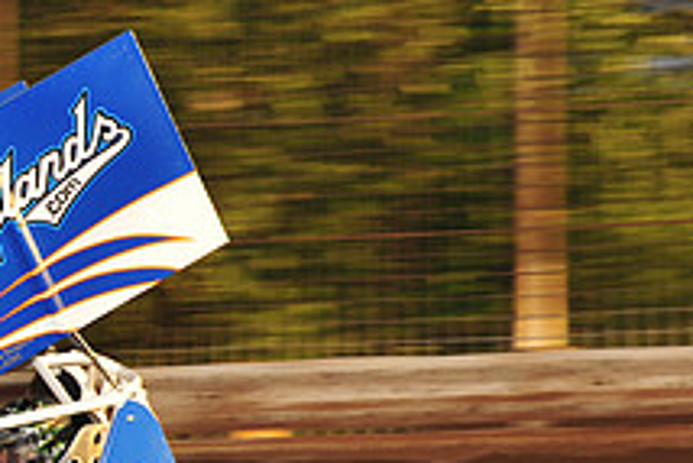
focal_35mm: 249
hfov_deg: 8.2
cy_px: 431
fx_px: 4796
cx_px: -133
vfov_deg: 5.5
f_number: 9
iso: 1000
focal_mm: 92
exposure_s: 1/320
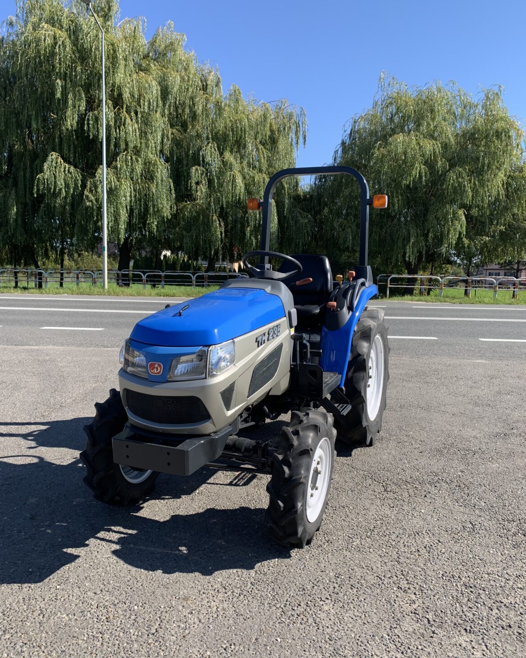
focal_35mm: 28
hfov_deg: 51.5
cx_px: 260
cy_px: 342
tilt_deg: -6.1
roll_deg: +0.6
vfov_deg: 62.2
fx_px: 545
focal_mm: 4.25
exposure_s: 1/1176
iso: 25
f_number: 1.8
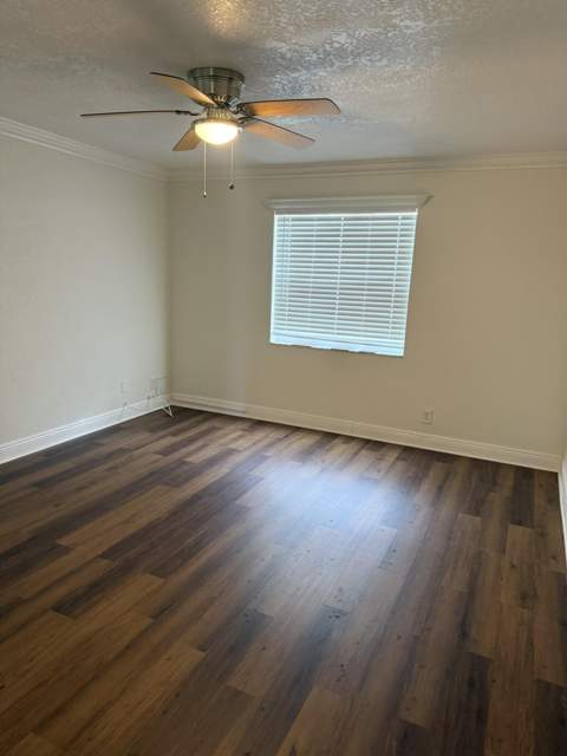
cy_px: 378
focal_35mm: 24
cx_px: 284
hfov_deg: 56.8
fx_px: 524
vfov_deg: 71.6
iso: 250
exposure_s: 1/60
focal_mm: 6.76
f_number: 1.78
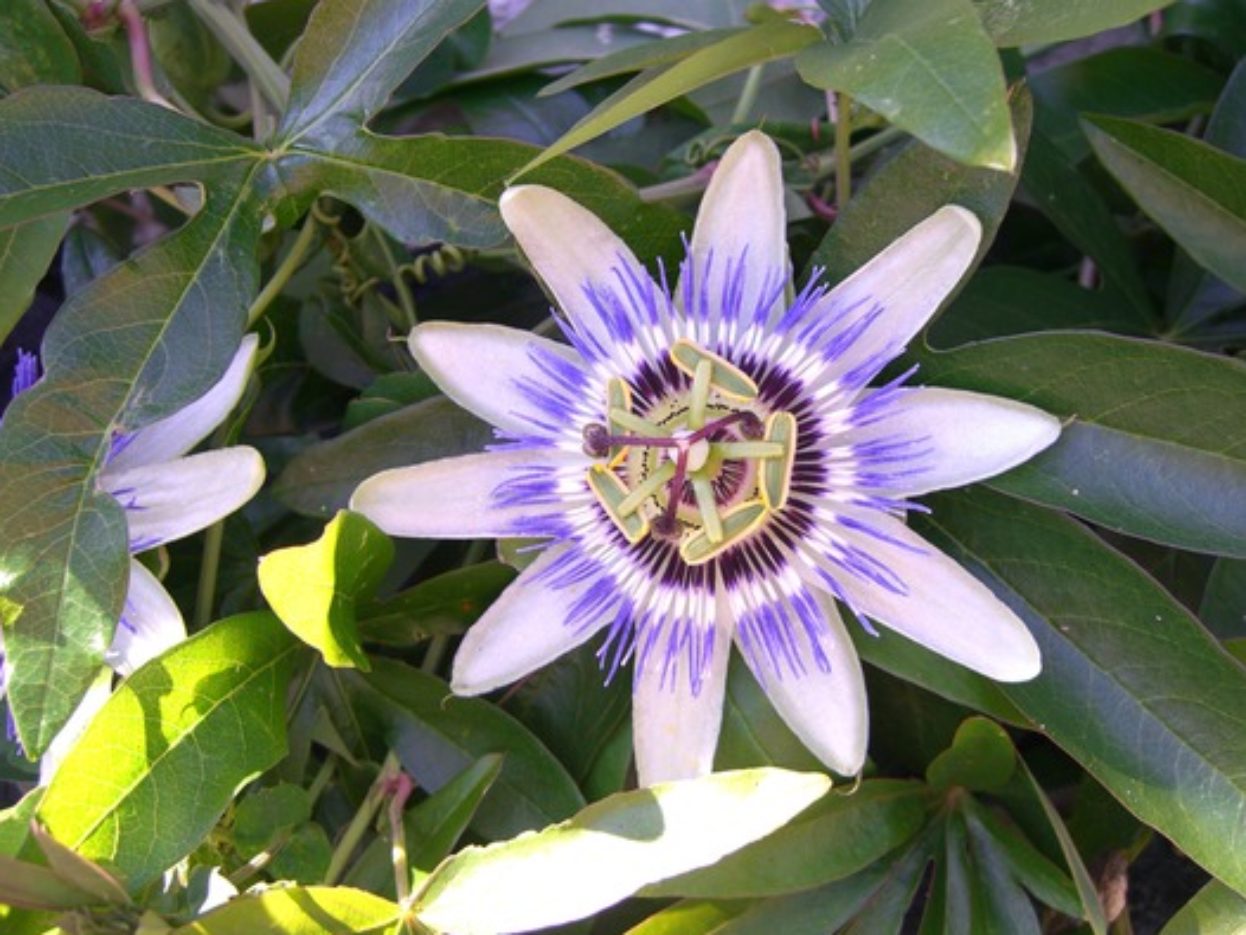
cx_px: 609
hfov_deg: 47.8
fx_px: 1404
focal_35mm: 39
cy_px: 470
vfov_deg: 36.8
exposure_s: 1/125
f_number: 2.8
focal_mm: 7.9
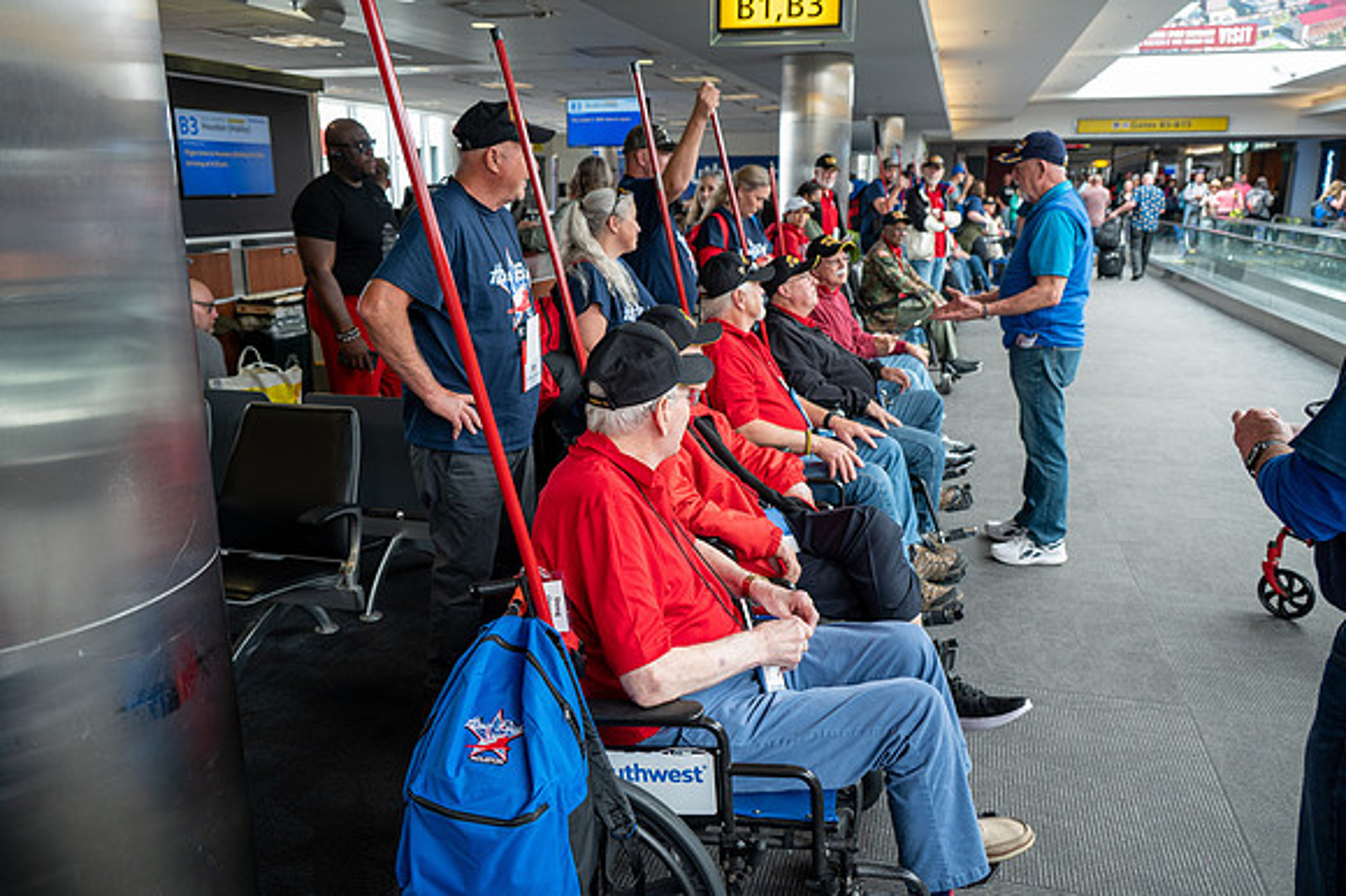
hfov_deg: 65.5
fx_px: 1046
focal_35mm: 28
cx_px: 673
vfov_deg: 46.4
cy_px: 448
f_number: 4.5
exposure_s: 1/80
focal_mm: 28
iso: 560
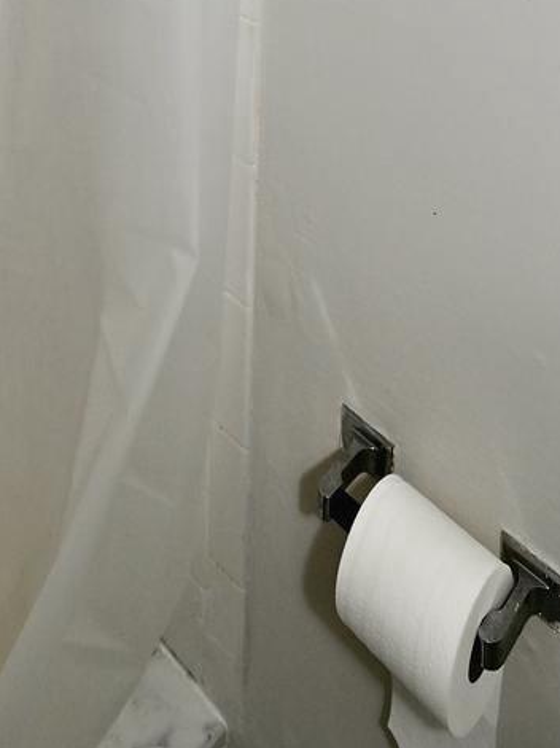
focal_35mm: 44
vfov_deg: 26.4
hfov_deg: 31.6
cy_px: -444
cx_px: 75
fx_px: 950
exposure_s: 1/60
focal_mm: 14
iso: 220
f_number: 5
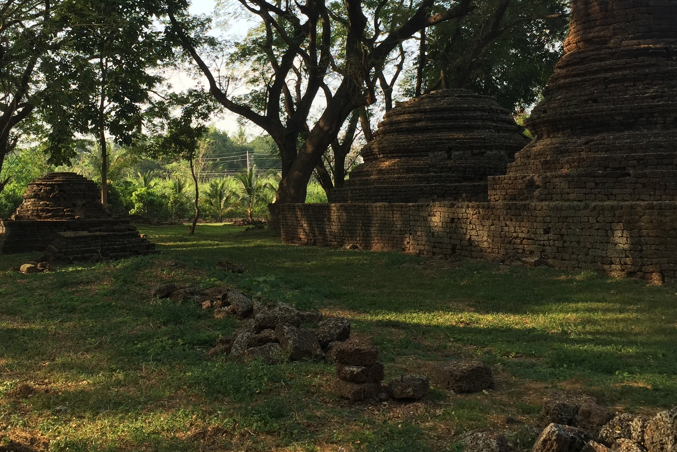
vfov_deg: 31.6
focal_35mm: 42
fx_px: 790
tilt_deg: +4.1
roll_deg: -0.3
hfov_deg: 46.1
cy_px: 148
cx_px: 266
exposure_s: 1/388
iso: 32
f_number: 2.2
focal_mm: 4.15
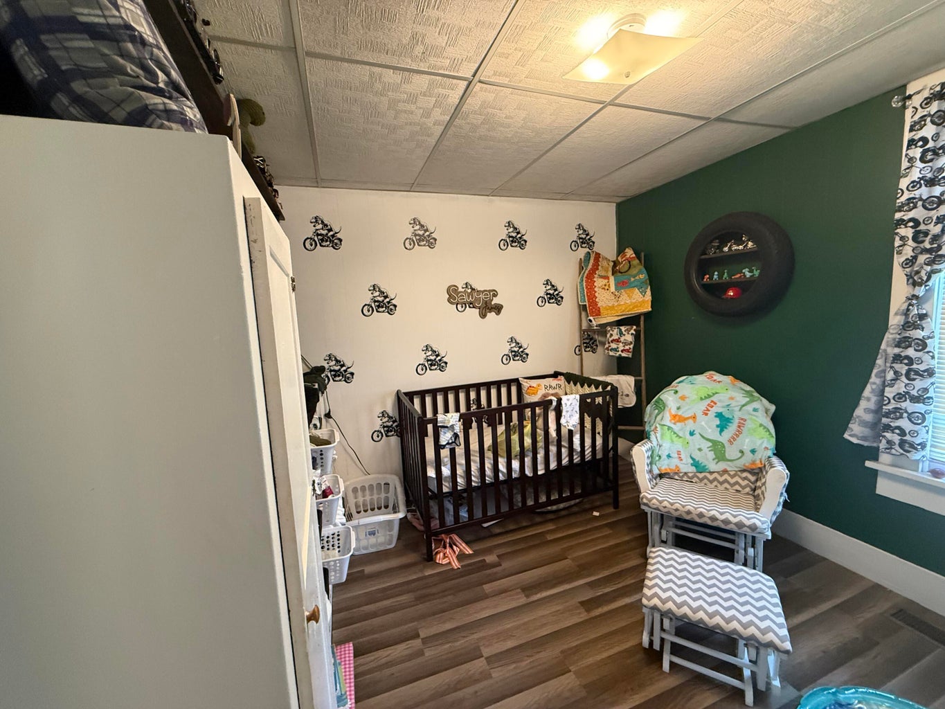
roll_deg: +3.2
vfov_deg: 85.7
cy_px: 354
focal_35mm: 14
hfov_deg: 102.1
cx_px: 472
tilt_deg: -6.1
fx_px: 382
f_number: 2.2
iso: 500
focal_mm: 2.22
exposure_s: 1/60
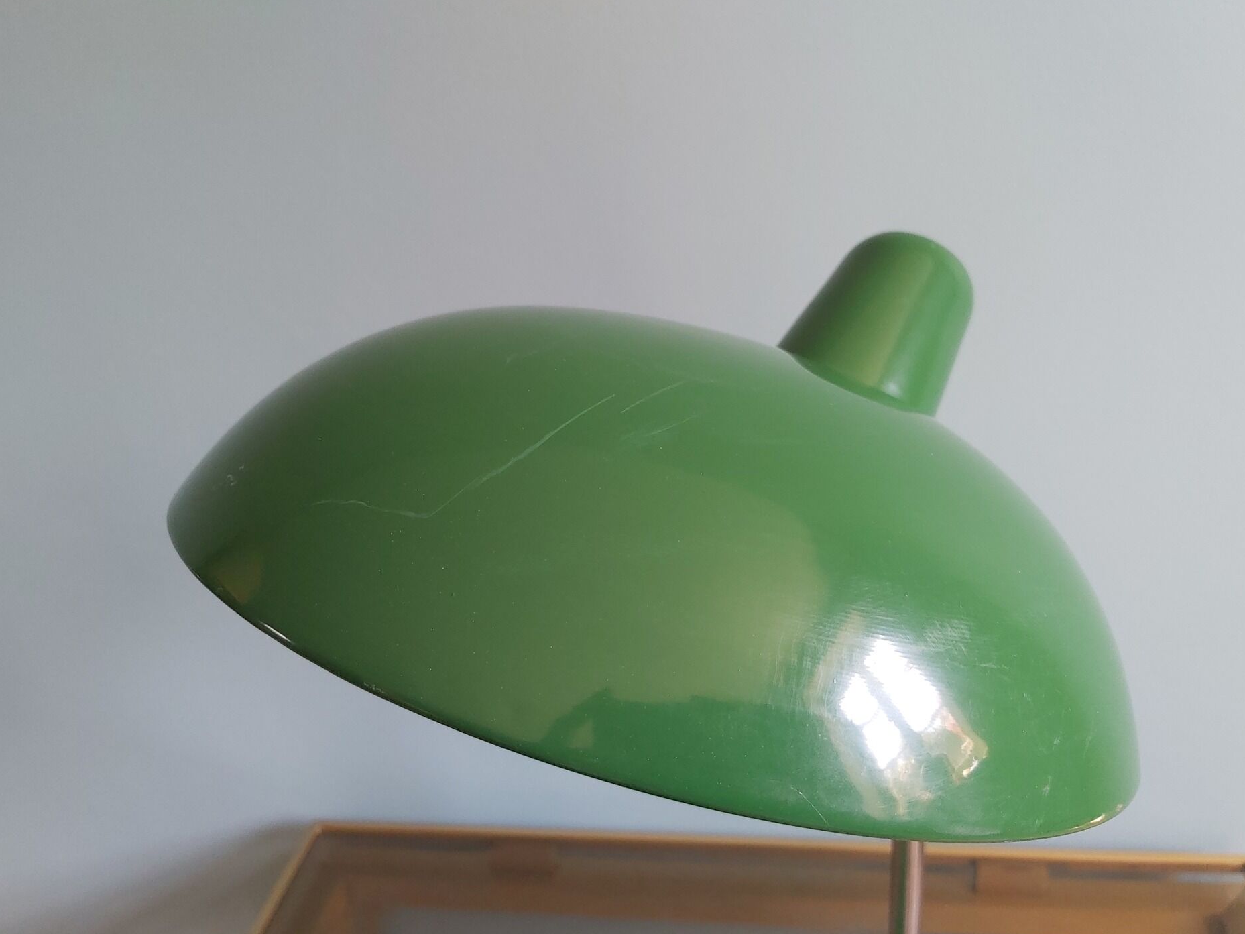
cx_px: 668
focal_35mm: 28
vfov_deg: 49.8
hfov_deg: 63.4
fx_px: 1007
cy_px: 466
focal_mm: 3.92
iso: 125
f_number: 1.7
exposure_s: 1/60
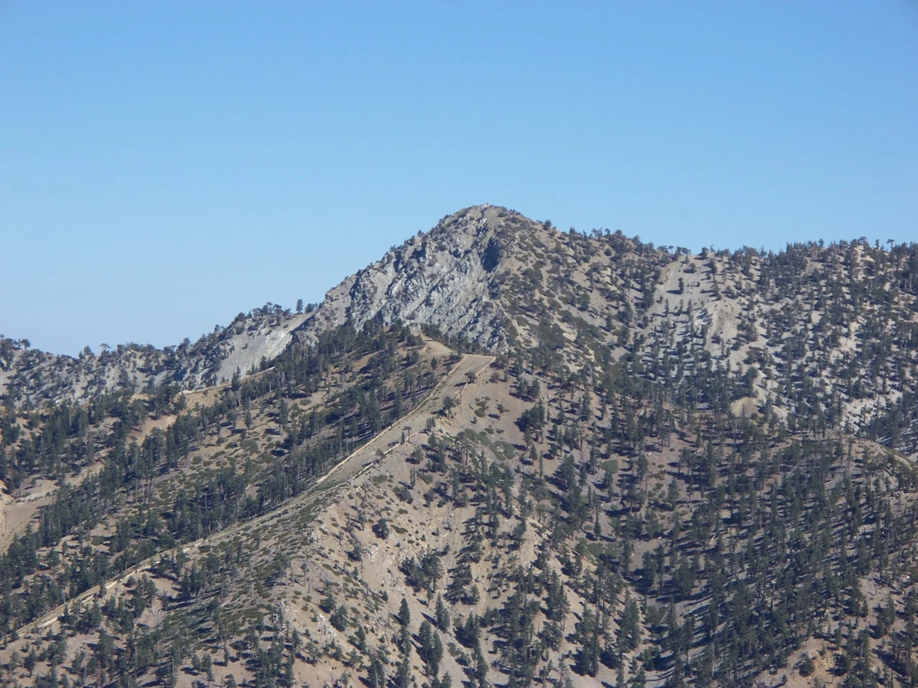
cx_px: 459
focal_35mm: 180
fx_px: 4774
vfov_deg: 8.2
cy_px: 344
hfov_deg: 11.0
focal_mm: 37.7
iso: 80
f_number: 5.1
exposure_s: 1/400
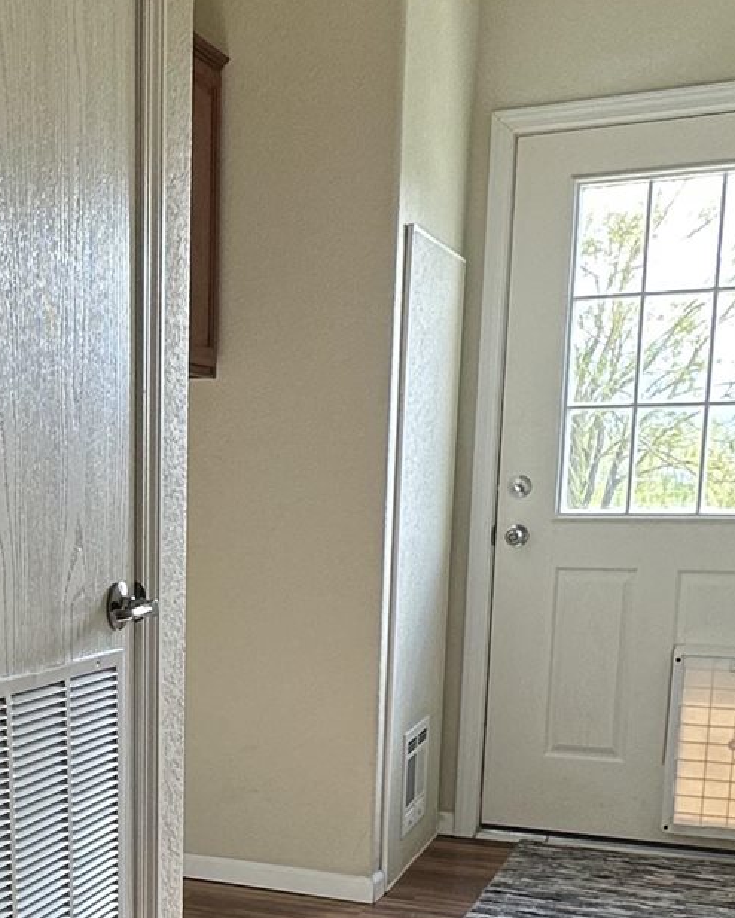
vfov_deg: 35.4
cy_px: 744
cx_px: 55
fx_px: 1386
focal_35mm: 51
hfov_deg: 28.4
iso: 80
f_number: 2.2
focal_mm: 2.22
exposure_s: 1/120
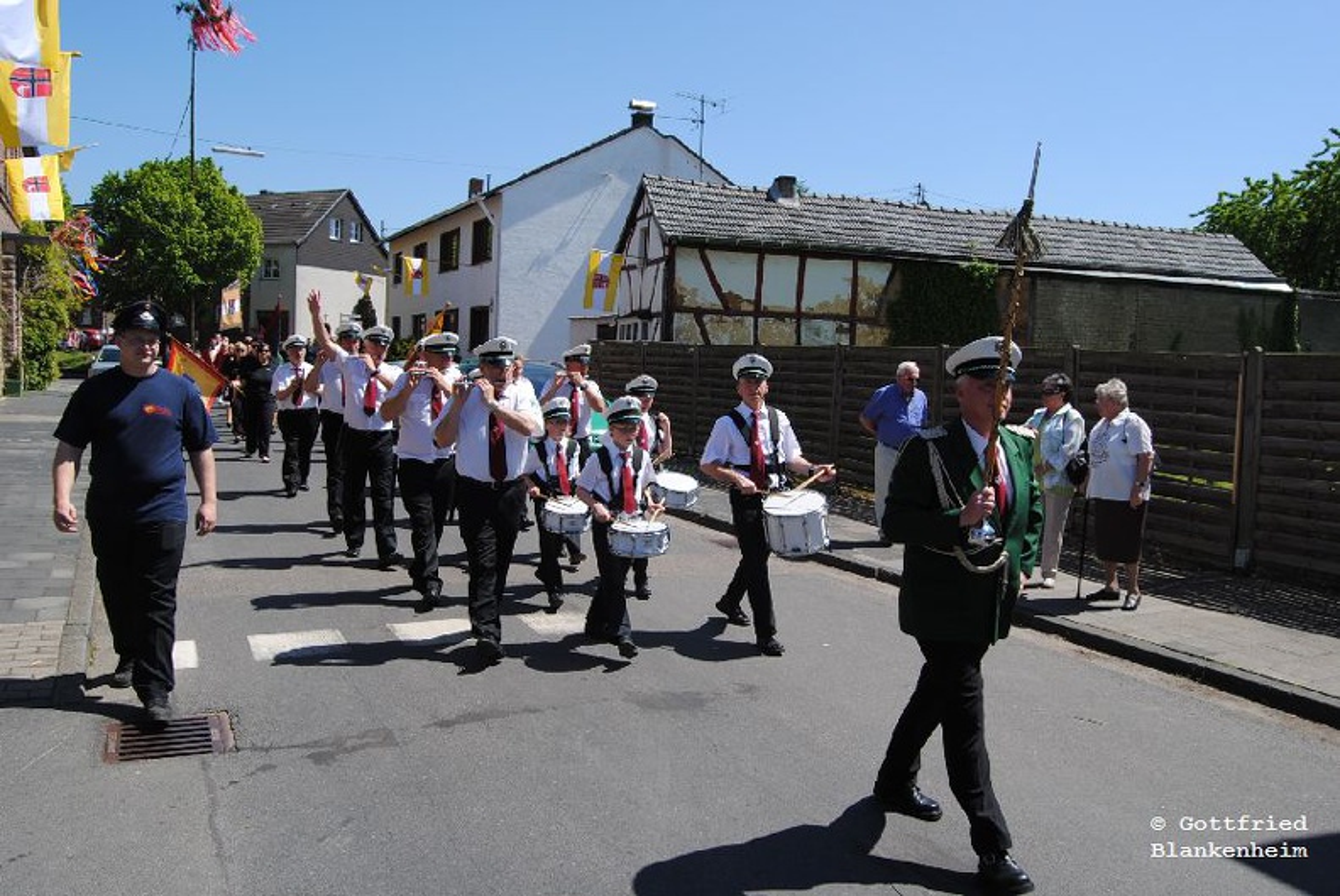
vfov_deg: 48.0
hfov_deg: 67.3
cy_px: 448
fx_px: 1006
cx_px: 670
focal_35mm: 27
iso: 100
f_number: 8
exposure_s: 1/250
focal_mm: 18
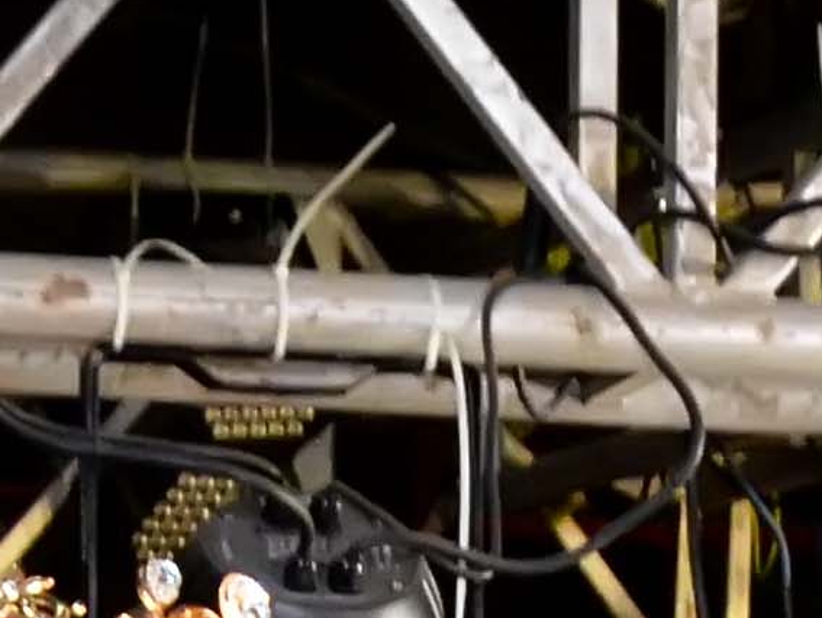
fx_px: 8910
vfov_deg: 3.8
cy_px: 2035
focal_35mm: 375
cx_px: 464
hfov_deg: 5.3
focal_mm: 30
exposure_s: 1/125
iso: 3200
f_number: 9
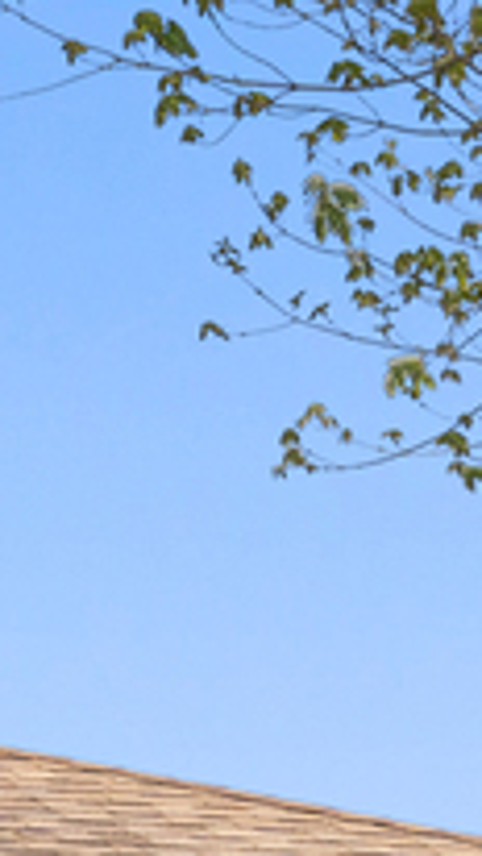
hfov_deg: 4.2
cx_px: -399
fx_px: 6538
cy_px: 1305
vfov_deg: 7.4
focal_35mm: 288
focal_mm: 35
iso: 100
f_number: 10
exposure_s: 1/40
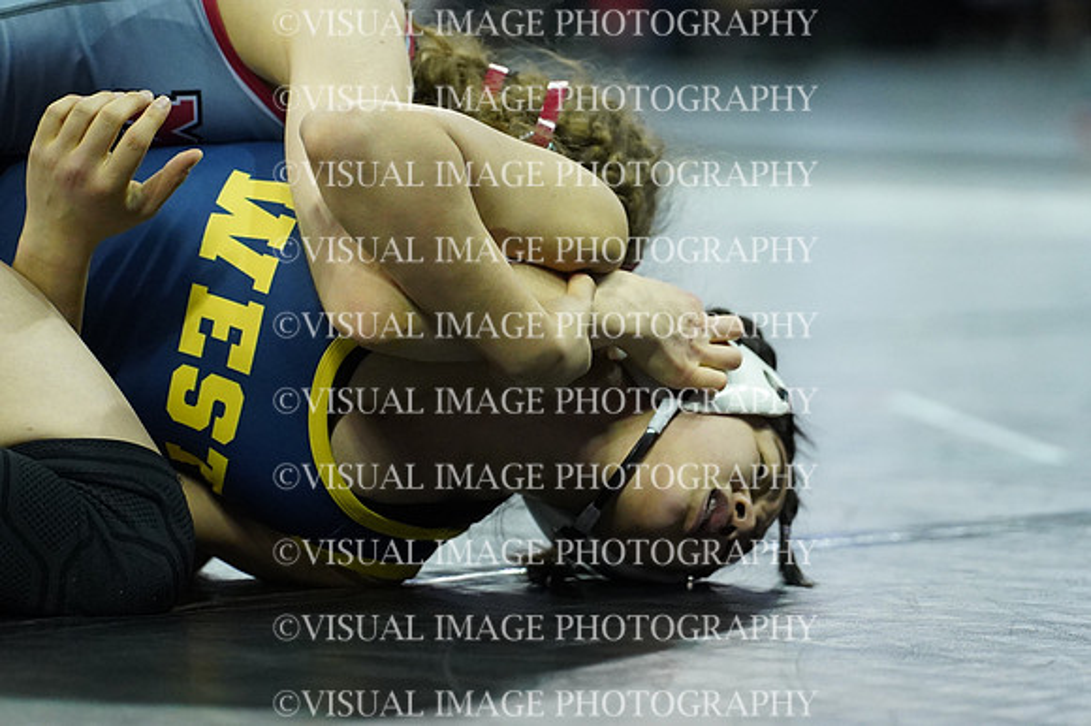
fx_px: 6815
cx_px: 546
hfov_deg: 9.2
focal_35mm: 225
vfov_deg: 6.1
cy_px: 363
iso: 6400
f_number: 2.8
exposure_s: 1/1250
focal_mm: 150
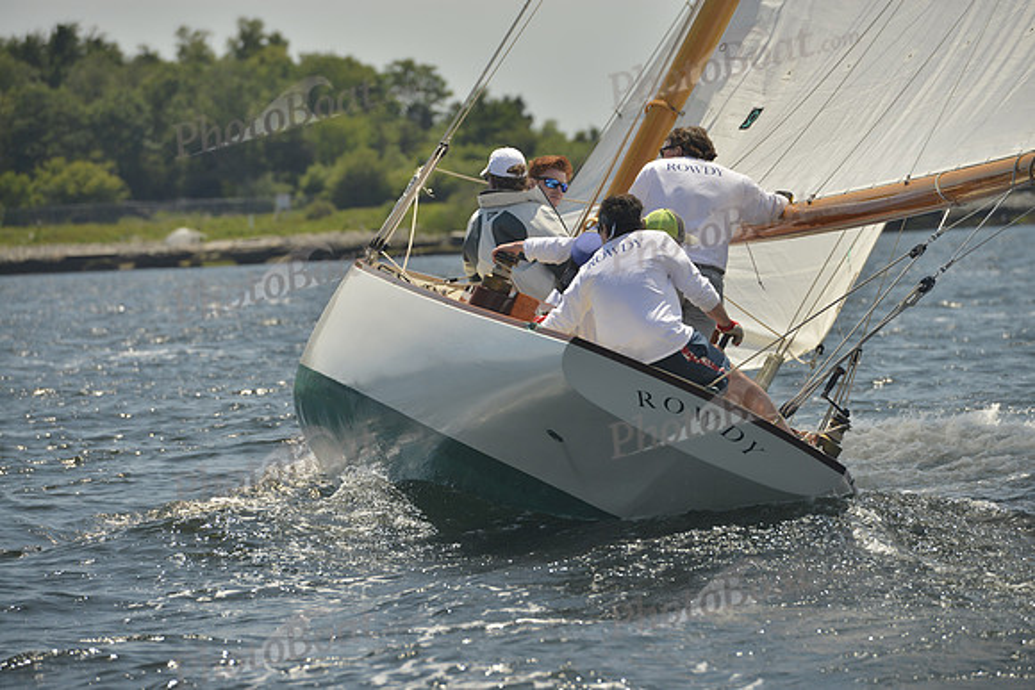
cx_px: 518
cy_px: 345
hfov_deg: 10.3
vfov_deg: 6.9
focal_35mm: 200
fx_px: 5751
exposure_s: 1/800
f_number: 8
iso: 280
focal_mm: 200
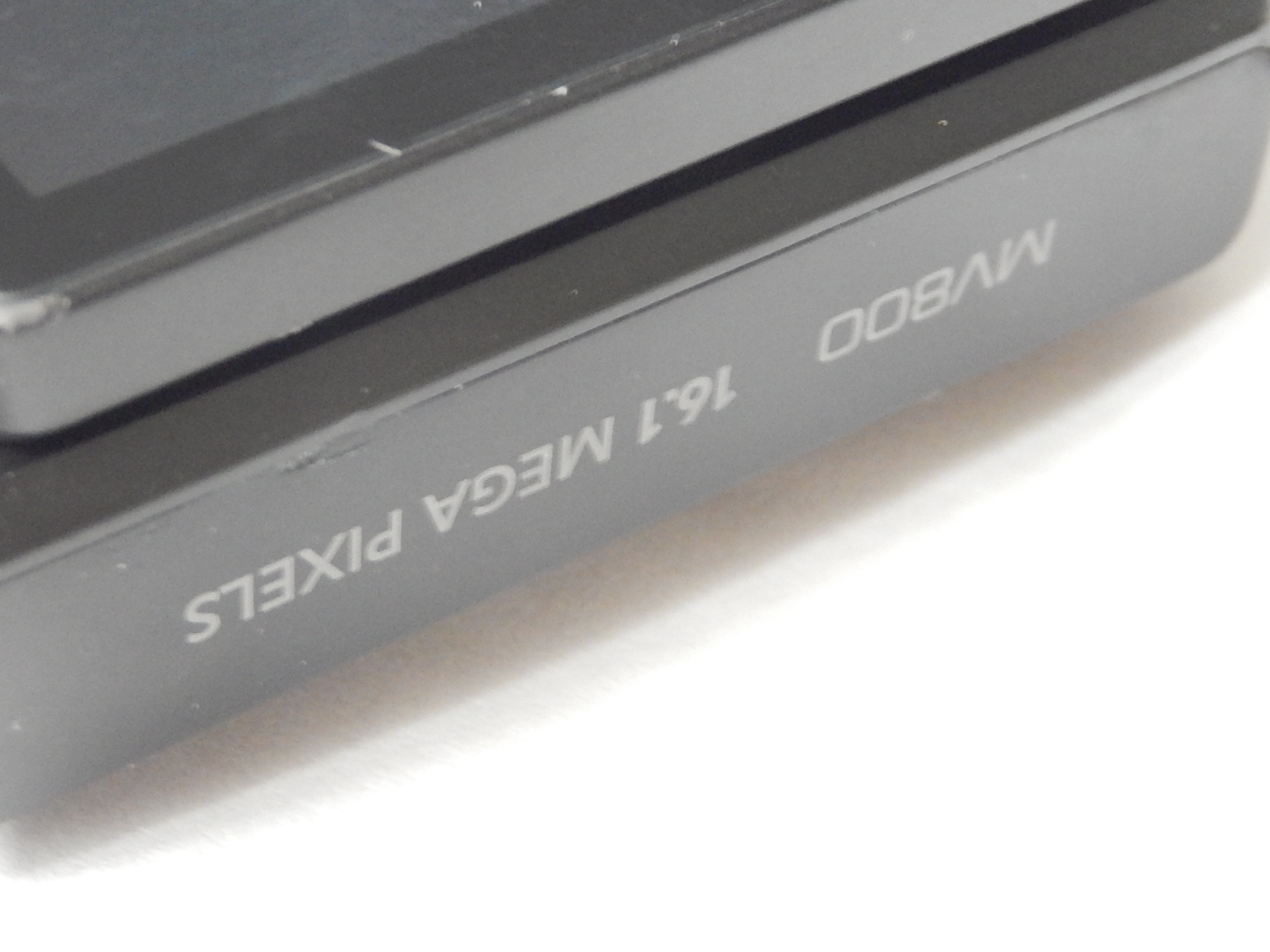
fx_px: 3448
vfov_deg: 15.7
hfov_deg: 20.8
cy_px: 445
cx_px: 472
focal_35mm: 94
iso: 640
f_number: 4.6
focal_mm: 10.4
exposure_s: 1/8
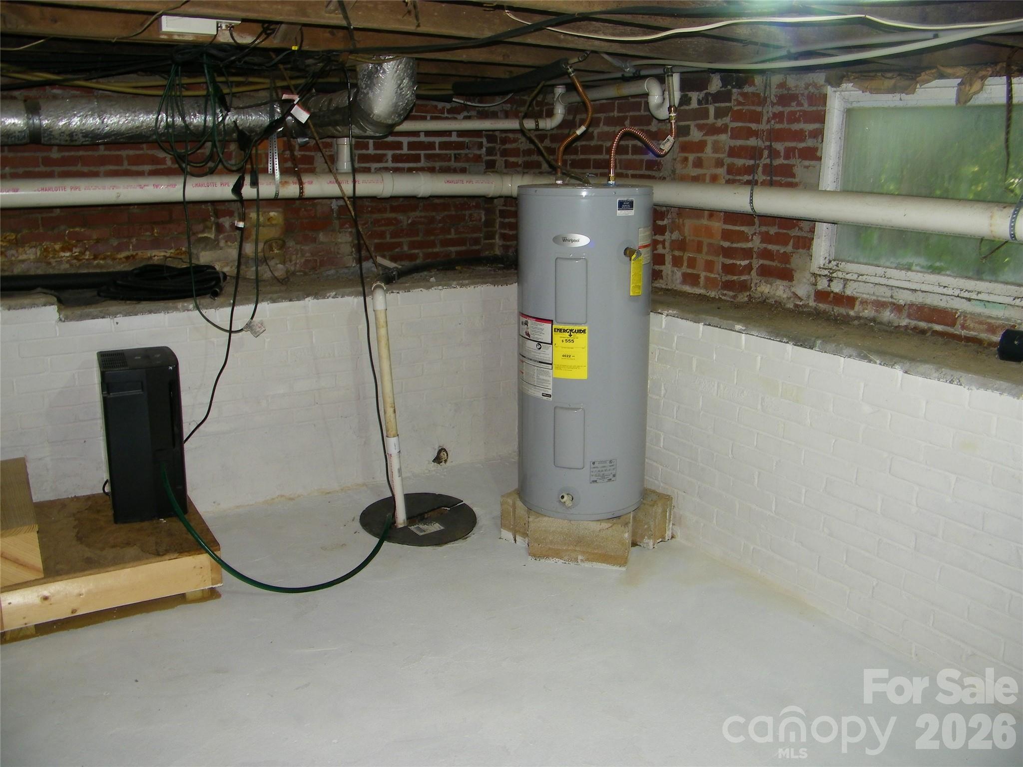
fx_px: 827
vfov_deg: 49.7
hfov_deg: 63.4
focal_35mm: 28
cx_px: 512
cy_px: 384
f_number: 3.5
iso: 80
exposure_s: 1/30
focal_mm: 5
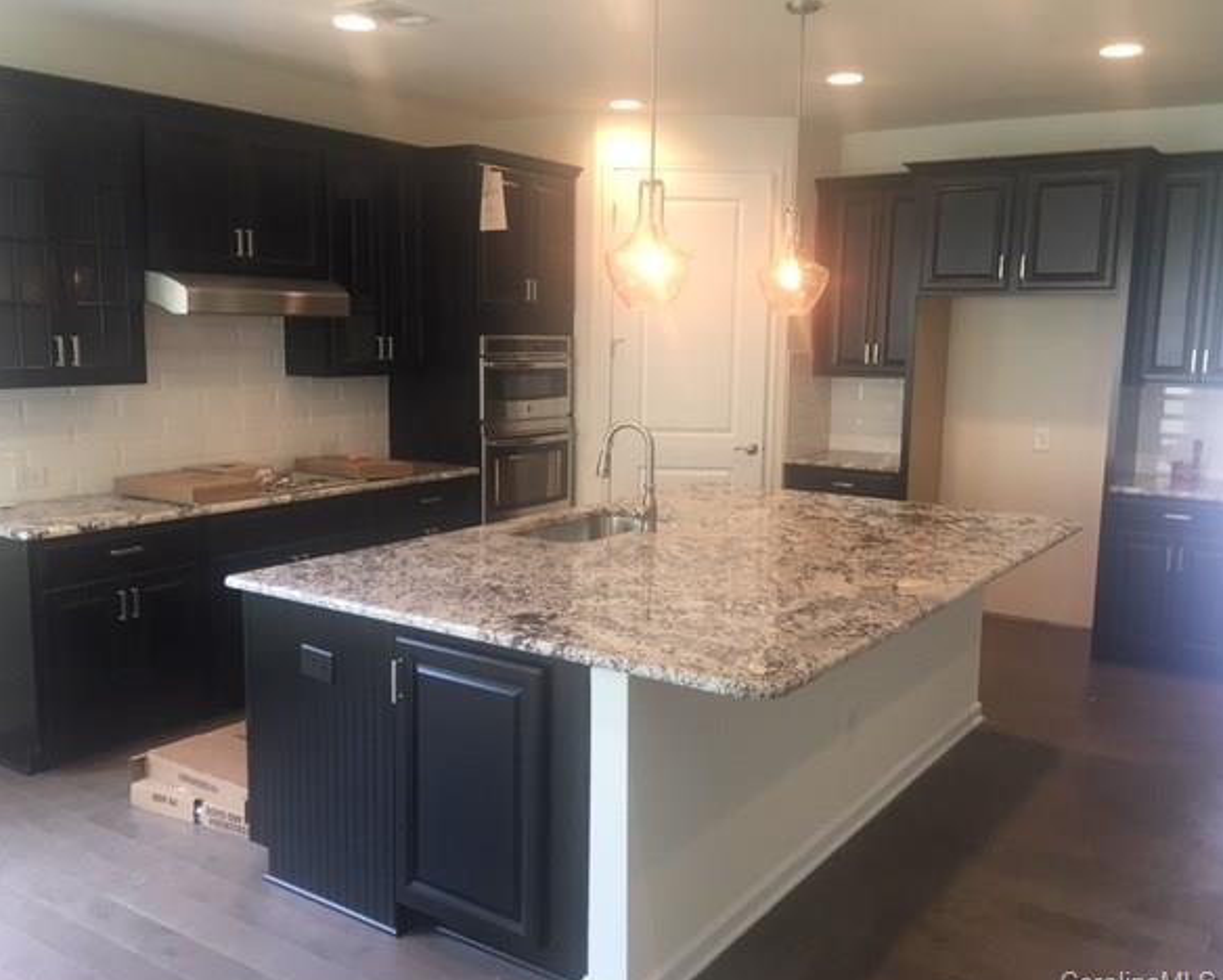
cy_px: 500
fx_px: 1123
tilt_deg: -8.9
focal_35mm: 31
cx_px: 630
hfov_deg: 57.1
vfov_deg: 47.2
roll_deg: -0.4
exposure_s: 1/30
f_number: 2.2
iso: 64
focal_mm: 4.15
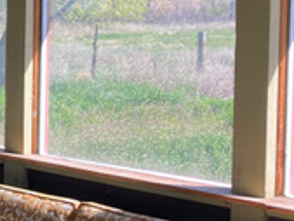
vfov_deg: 14.0
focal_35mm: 106
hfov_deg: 16.2
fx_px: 901
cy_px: 68
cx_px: -198
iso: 20
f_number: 1.8
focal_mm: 3.99
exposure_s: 1/287
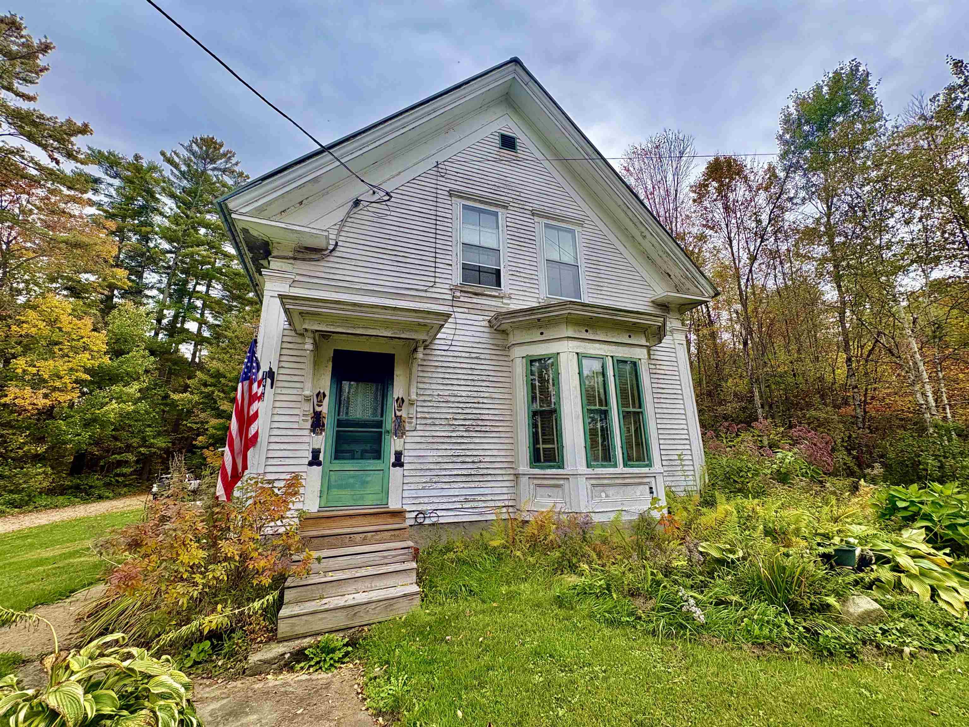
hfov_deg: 102.1
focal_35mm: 14
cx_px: 484
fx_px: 392
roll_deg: +0.4
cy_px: 364
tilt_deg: +15.4
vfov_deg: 85.7
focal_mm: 2.22
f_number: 2.2
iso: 40
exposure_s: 1/479
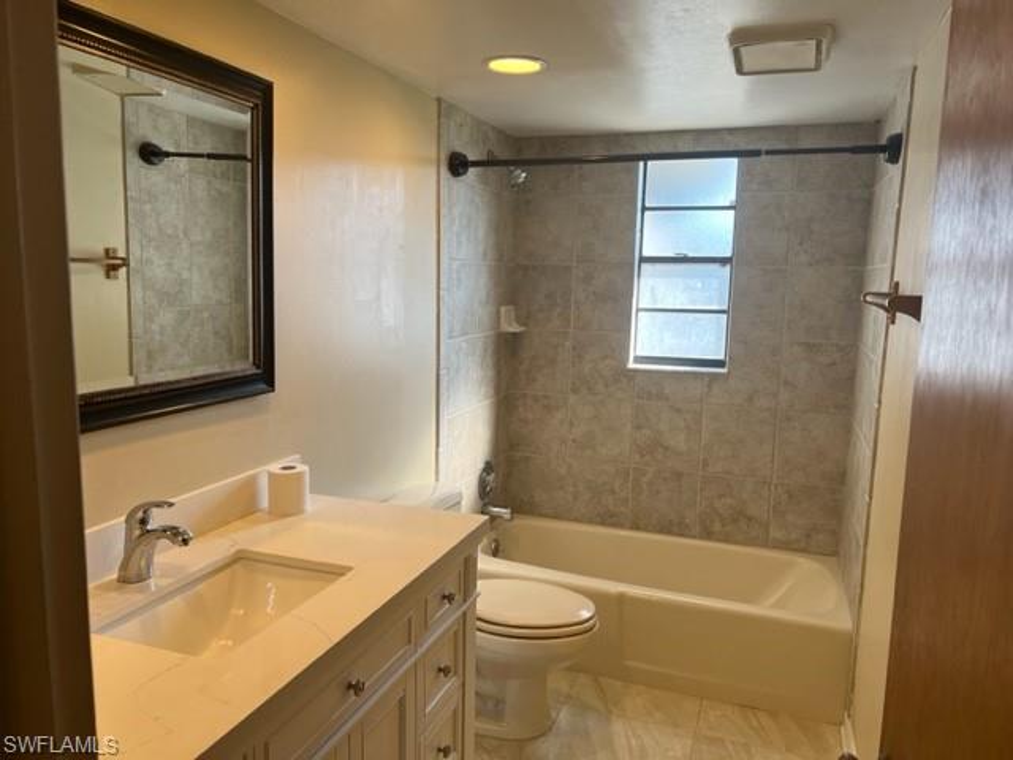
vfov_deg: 53.1
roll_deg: -1.6
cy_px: 380
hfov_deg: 67.3
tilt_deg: -9.1
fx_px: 761
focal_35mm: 26
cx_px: 506
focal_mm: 5.7
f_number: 1.5
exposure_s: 1/138
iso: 64
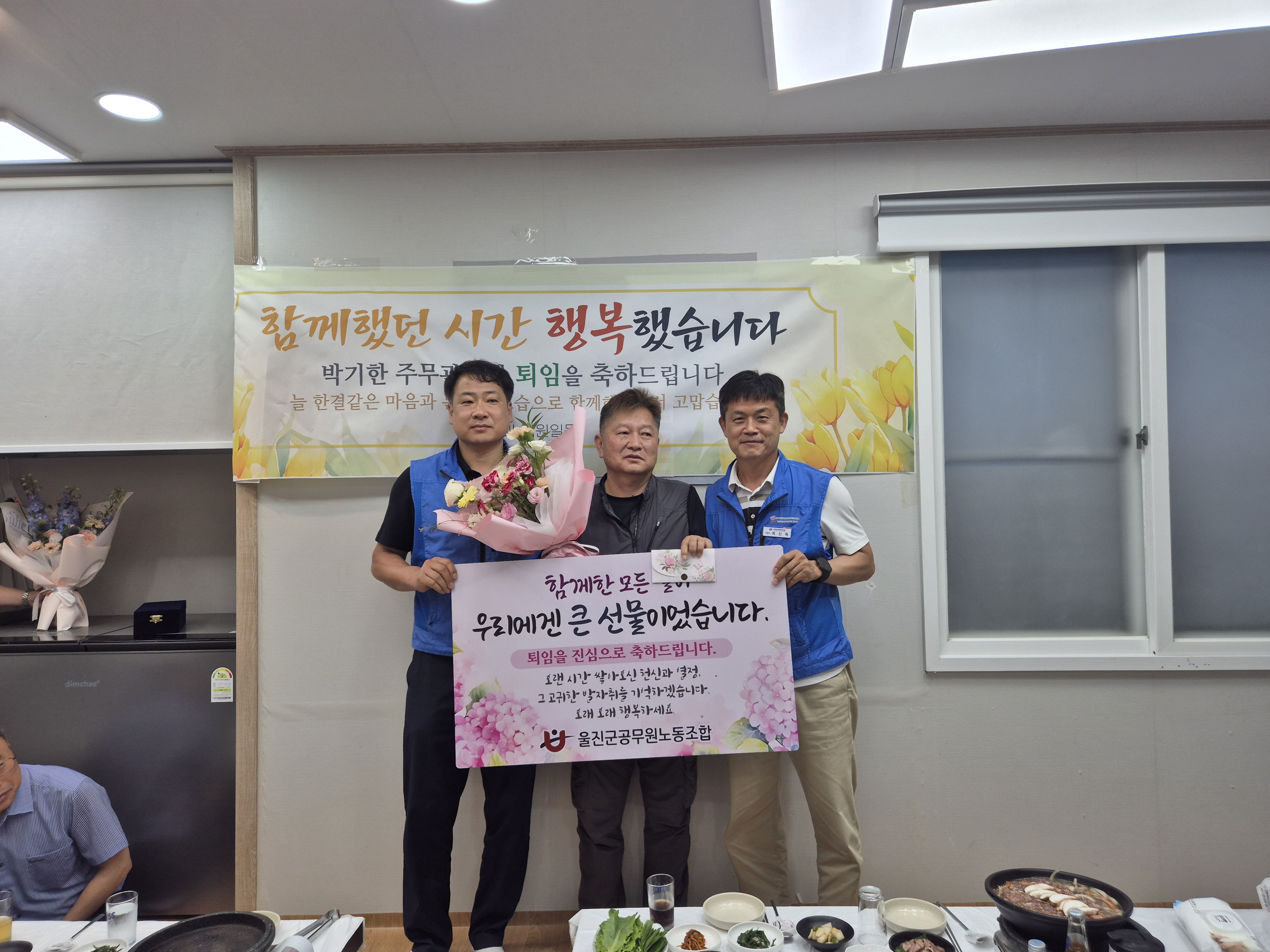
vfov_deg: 58.9
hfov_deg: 73.9
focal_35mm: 23
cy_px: 476
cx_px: 635
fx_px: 844
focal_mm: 5.4
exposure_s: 1/199
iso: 25
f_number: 1.8
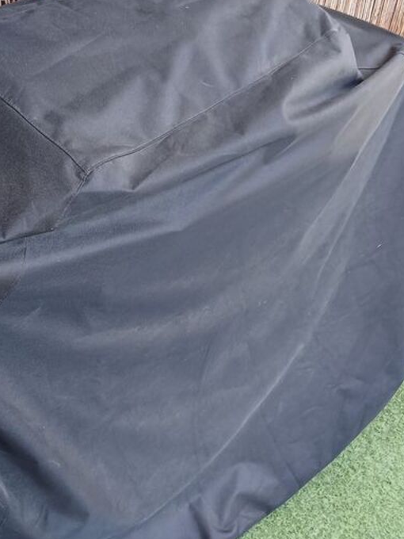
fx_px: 794
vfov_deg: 37.5
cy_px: 279
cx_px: 138
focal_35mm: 51
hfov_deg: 28.4
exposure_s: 1/50
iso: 80
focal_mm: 3.98
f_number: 1.8
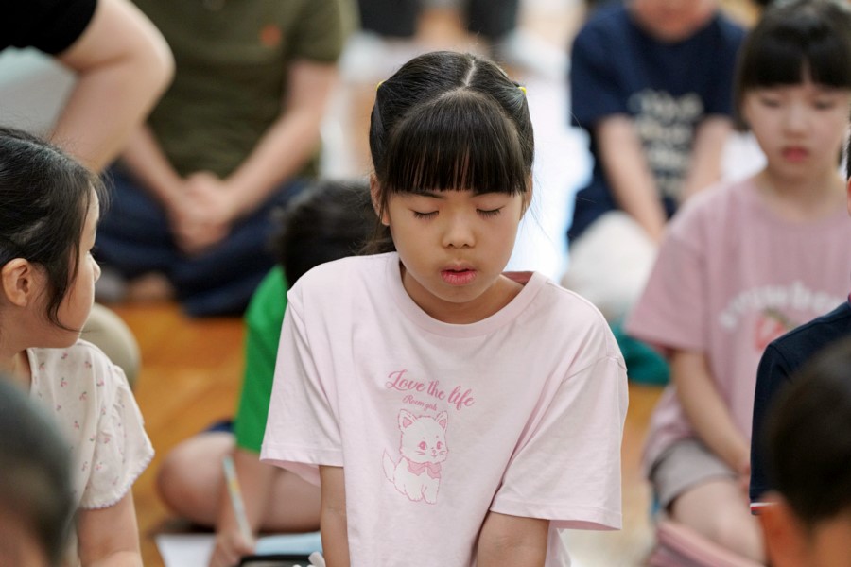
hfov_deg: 10.3
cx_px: 426
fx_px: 4727
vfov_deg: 6.9
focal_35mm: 200
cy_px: 284
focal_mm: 200
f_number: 4
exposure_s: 1/250
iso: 3200
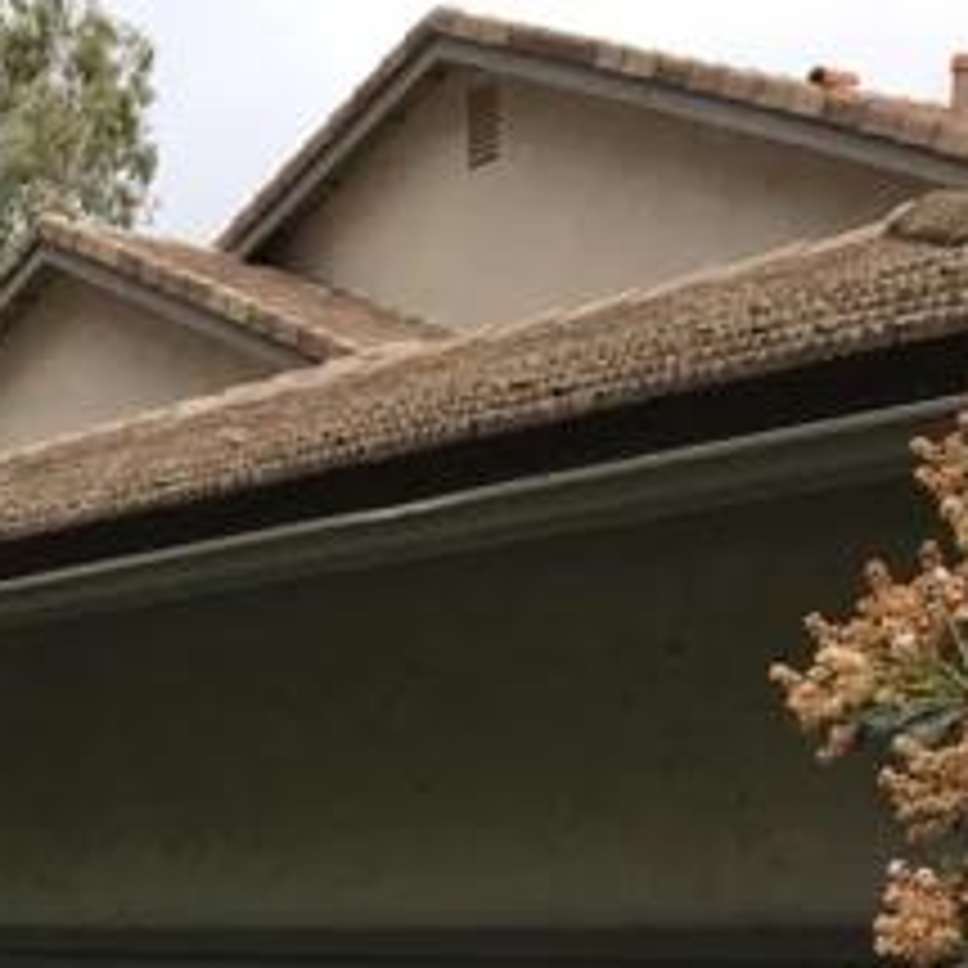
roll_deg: -1.6
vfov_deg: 18.3
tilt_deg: -5.9
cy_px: 1225
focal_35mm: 89
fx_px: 2816
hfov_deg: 18.4
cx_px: -218
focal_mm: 4.15
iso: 25
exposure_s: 1/962
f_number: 2.2
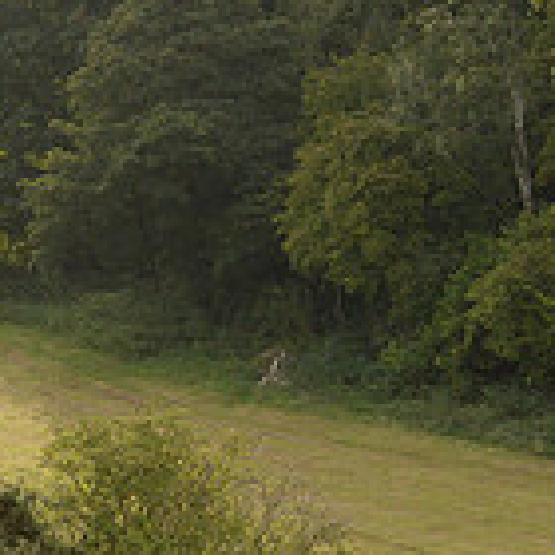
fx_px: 5496
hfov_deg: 5.7
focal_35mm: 303
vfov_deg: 5.8
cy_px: 329
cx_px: -555
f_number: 7.1
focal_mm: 86
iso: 2500
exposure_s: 1/1250
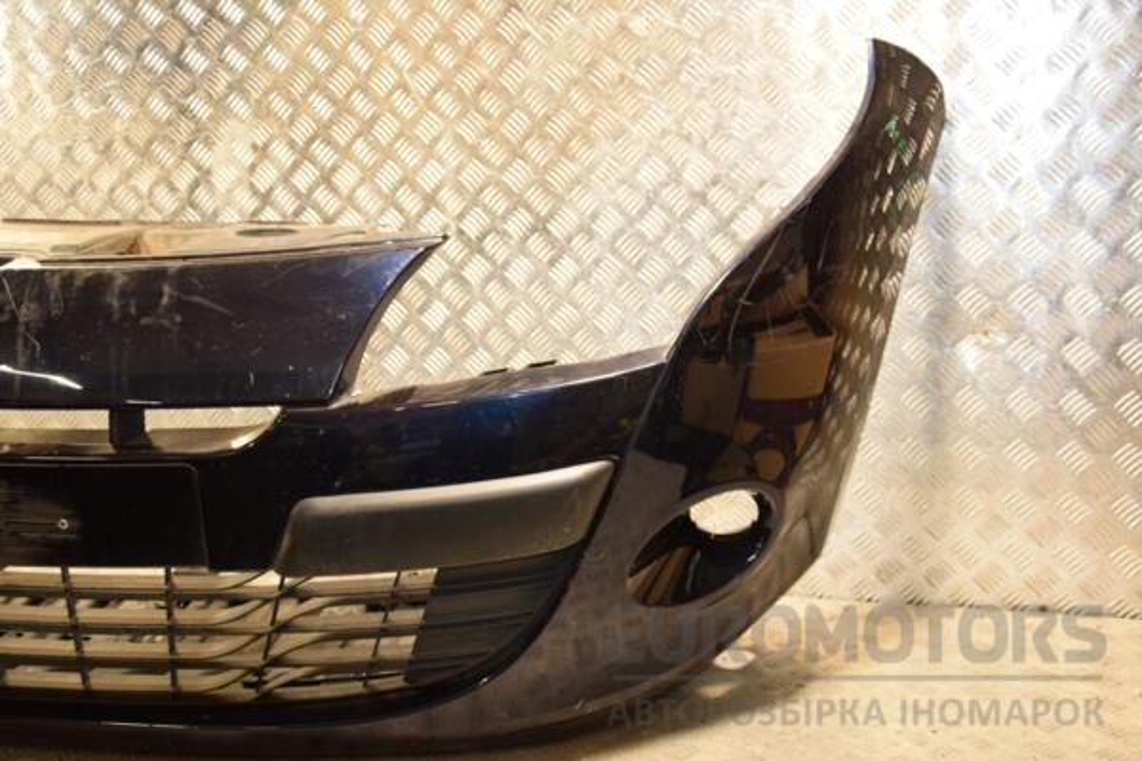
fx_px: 1523
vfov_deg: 28.1
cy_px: 380
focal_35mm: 48
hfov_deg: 41.1
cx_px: 571
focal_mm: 32
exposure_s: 1/80
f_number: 5
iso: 800
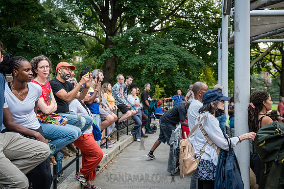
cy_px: 95
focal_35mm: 44
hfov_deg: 44.7
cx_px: 145
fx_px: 345
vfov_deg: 30.7
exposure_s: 1/125
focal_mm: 42
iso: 1600
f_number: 4.5
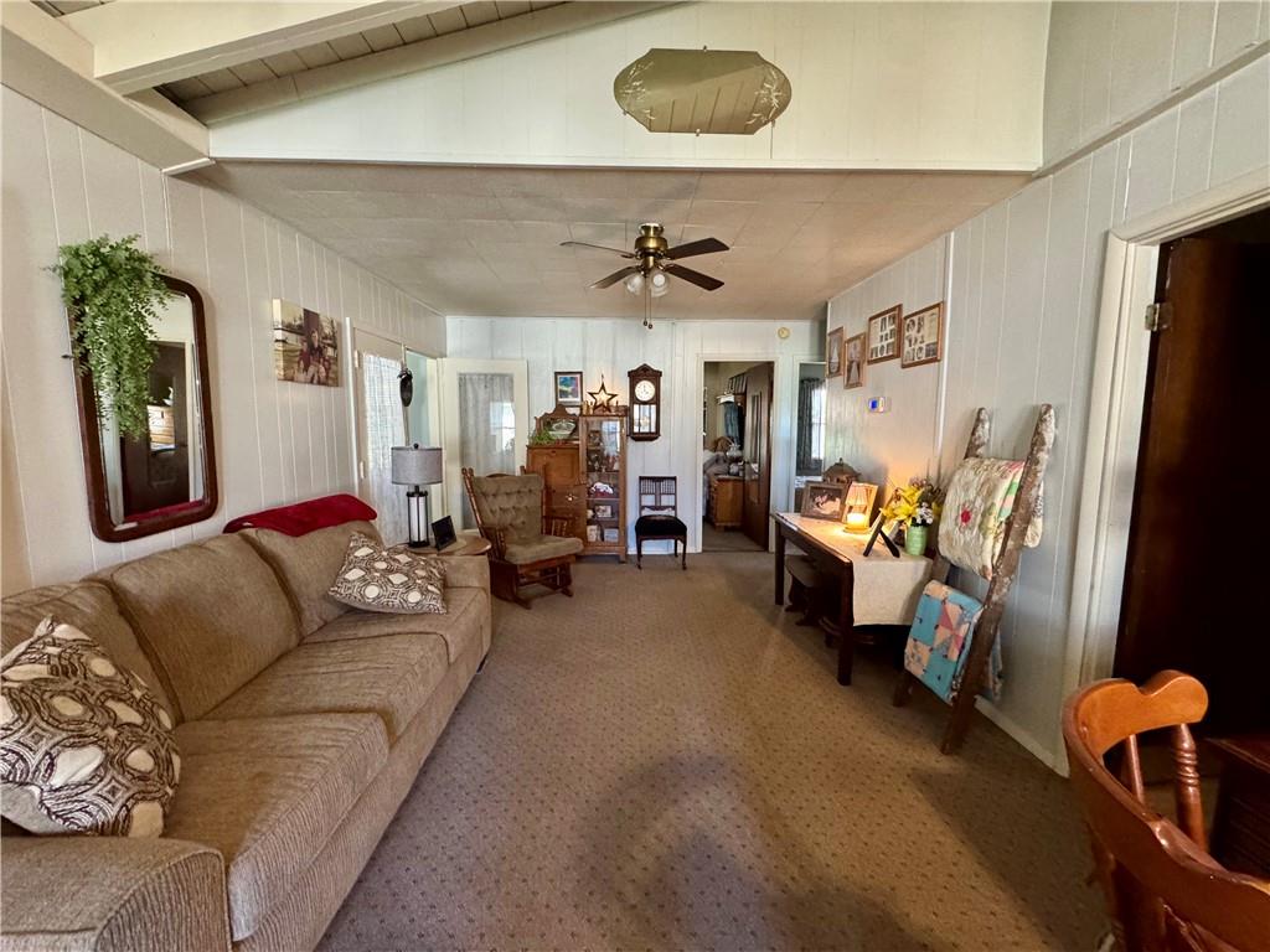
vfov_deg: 85.7
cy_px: 476
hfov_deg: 102.1
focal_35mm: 14
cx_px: 635
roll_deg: -0.3
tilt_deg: -6.9
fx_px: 514
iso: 640
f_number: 2.2
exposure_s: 1/60
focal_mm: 2.22
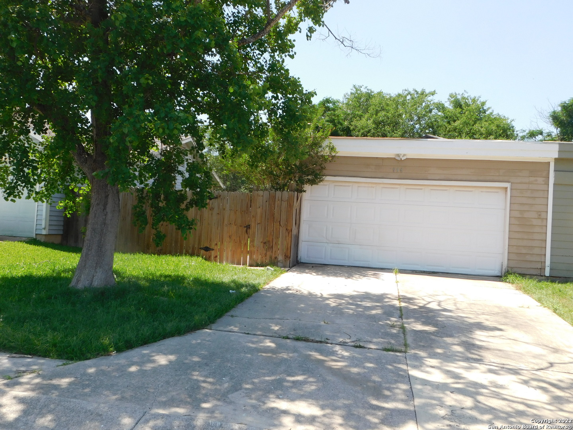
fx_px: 497
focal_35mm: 30
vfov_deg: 46.8
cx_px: 286
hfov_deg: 60.0
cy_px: 215
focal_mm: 5.3
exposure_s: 1/640
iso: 125
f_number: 3.2
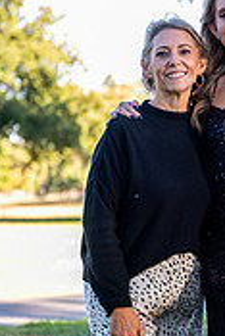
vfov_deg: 11.4
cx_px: 219
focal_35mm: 180
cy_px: 211
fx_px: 1684
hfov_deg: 7.6
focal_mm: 70
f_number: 2.8
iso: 320
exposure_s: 1/500
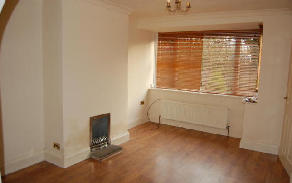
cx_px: 144
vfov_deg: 44.6
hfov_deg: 66.4
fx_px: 223
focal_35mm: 28
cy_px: 89
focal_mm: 18
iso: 400
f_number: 3.5
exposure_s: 1/60
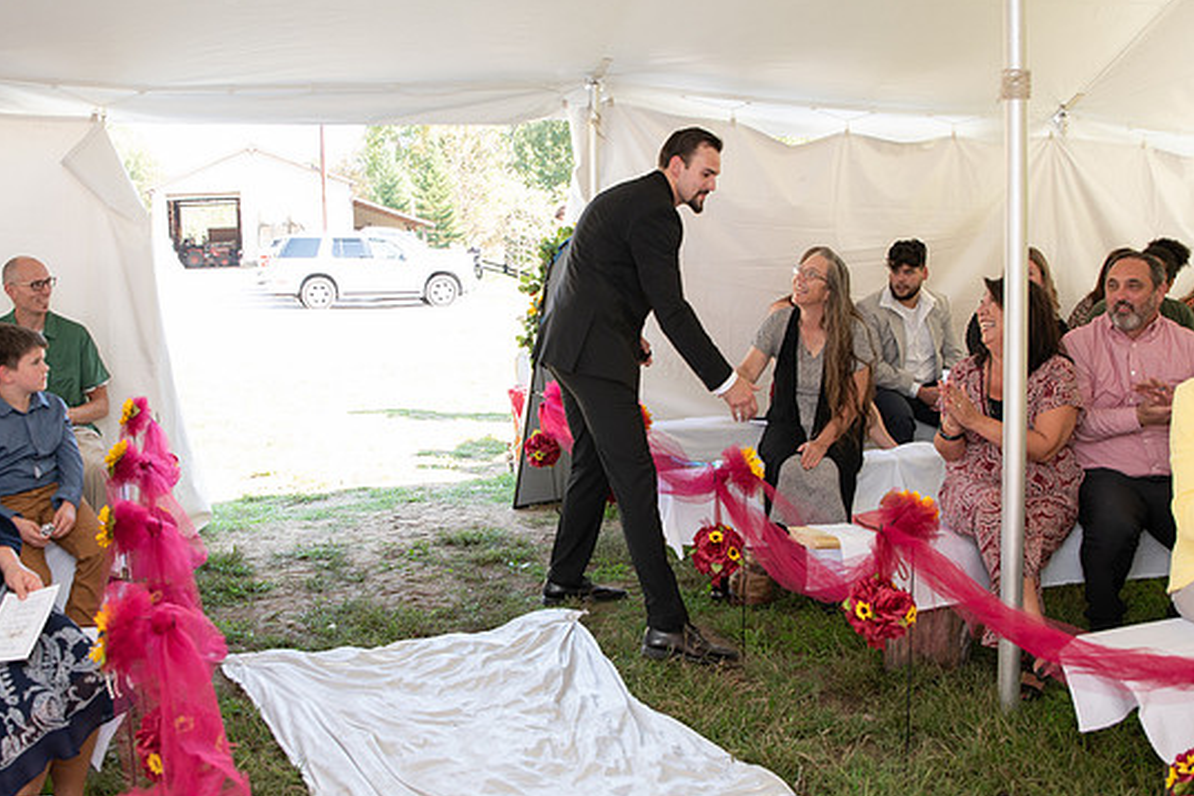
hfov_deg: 54.4
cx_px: 545
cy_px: 375
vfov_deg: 37.8
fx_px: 1161
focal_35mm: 35
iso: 320
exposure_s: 1/200
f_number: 3.2
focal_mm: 24
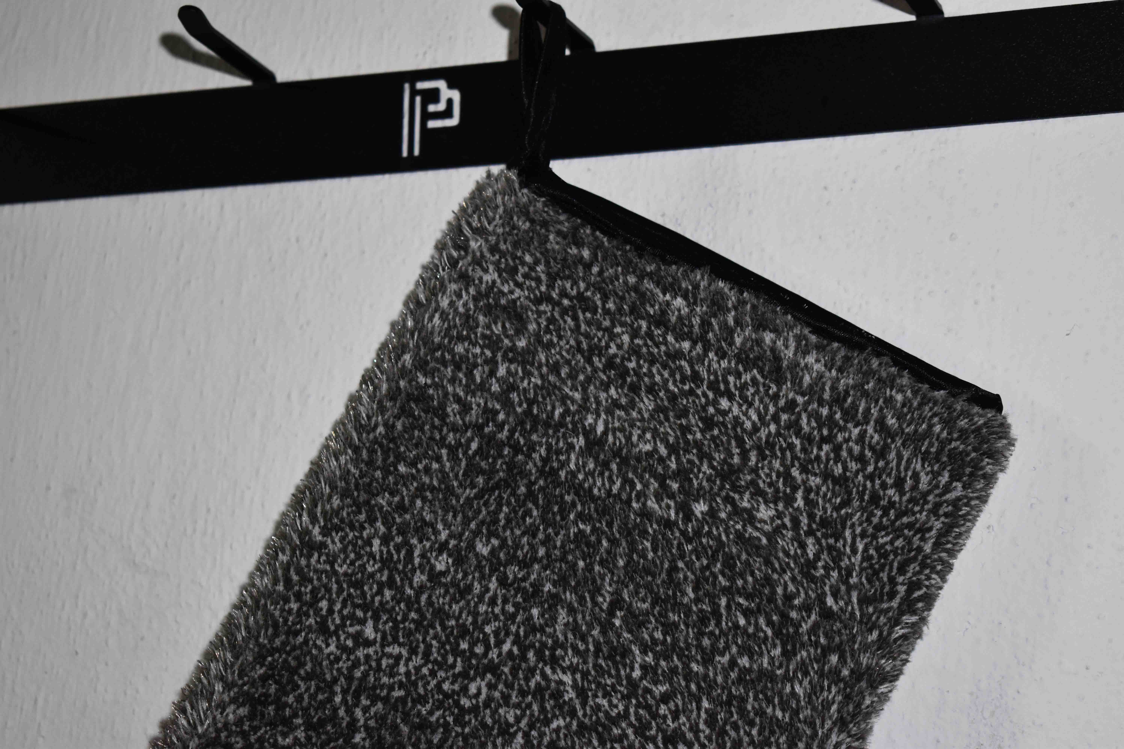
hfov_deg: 24.6
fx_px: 2576
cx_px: 562
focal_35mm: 82
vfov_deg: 16.6
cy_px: 374
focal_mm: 55
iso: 640
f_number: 5.6
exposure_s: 1/60
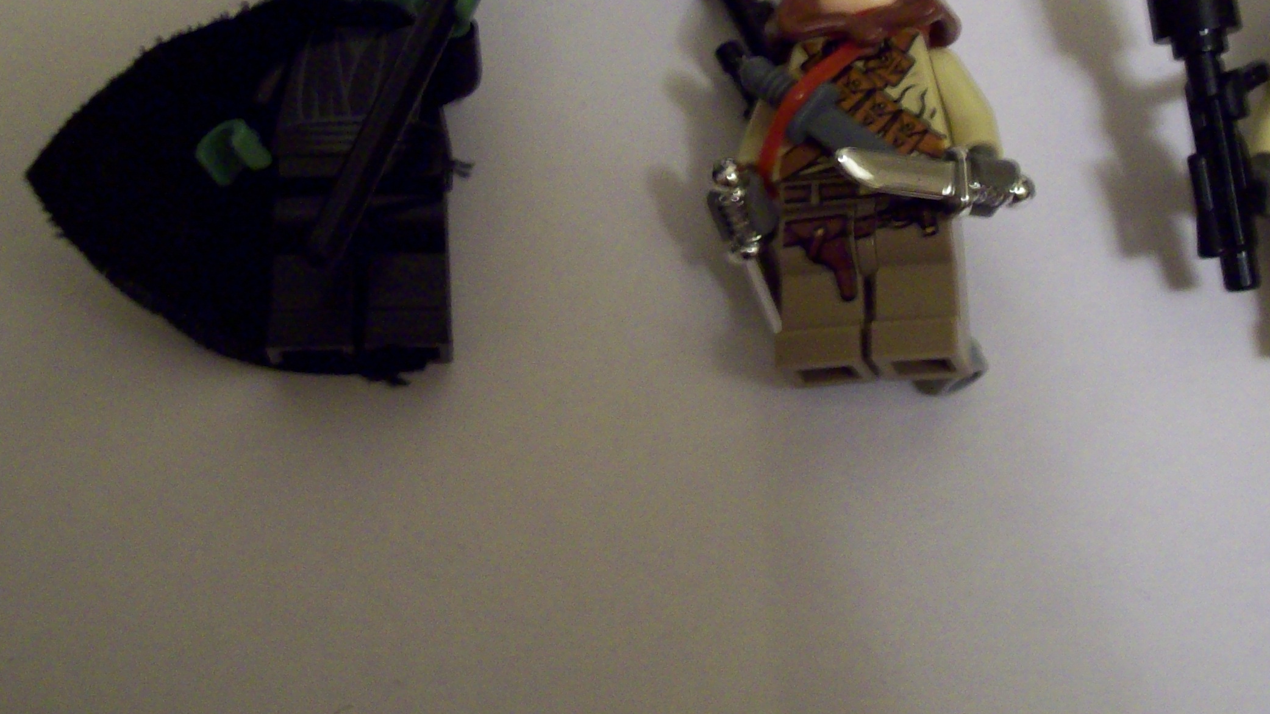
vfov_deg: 17.8
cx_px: 805
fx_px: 2256
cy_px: 105
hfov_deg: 31.3
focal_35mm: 67
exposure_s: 1/8
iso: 200
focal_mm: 7.6
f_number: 3
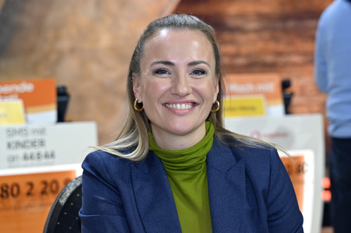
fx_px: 731
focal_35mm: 75
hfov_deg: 27.0
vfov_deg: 18.2
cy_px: 116
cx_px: 176
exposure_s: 1/200
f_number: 4
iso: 1000
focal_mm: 75
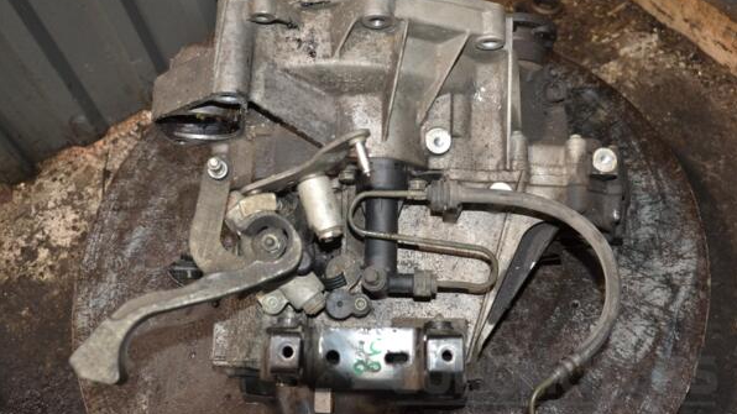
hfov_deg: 51.0
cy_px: 210
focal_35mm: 40
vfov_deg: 30.0
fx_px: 772
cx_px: 370
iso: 800
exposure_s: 1/60
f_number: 5
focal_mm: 25
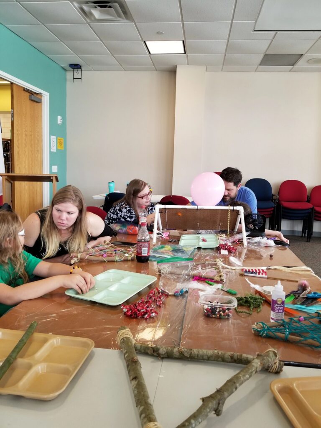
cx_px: 160
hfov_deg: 53.1
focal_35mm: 26
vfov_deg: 67.3
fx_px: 321
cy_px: 214
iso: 125
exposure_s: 1/120
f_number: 1.7
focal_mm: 4.25
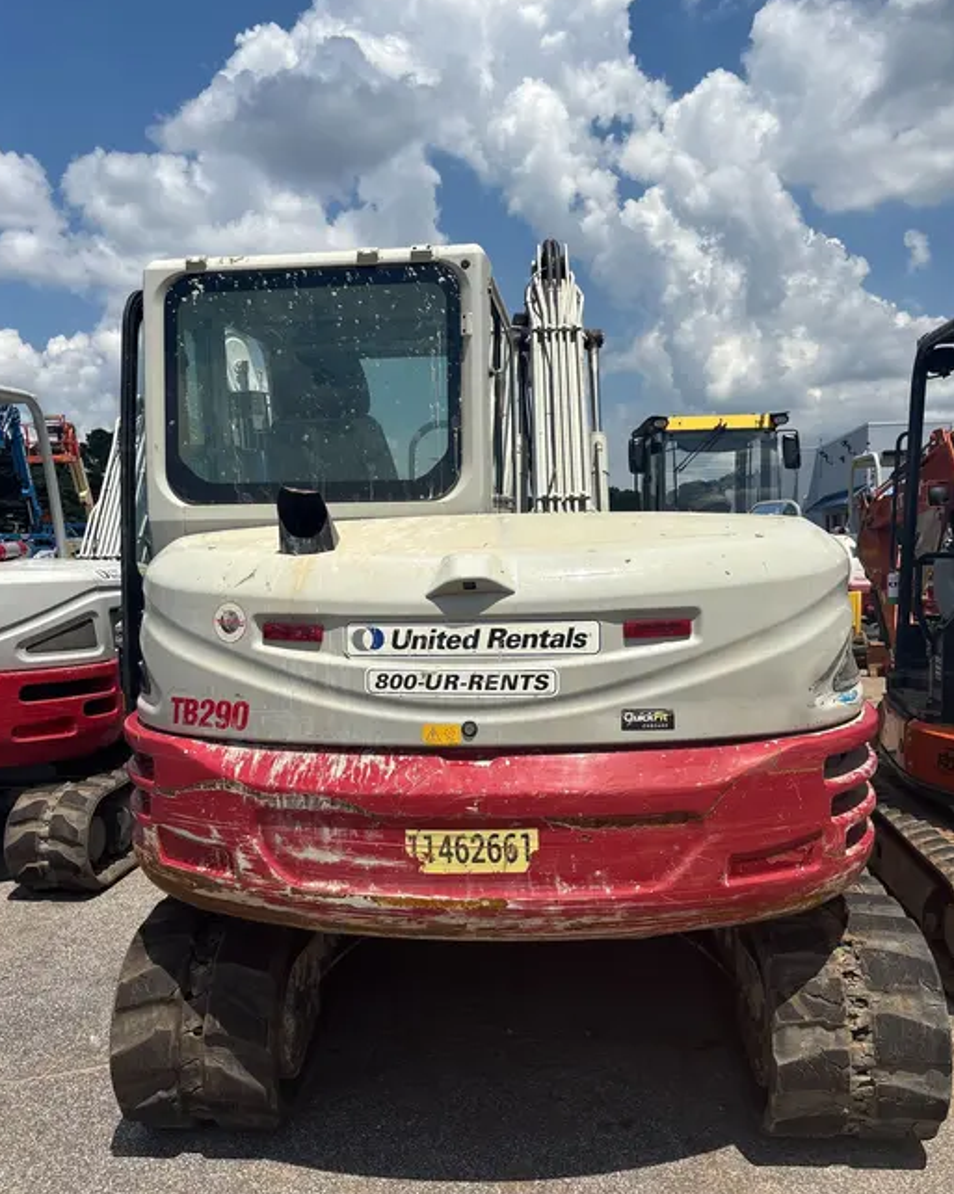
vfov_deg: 60.4
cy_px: 646
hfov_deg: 49.9
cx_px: 485
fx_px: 1024
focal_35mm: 29
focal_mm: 5.96
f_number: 1.6
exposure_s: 1/6329
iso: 50
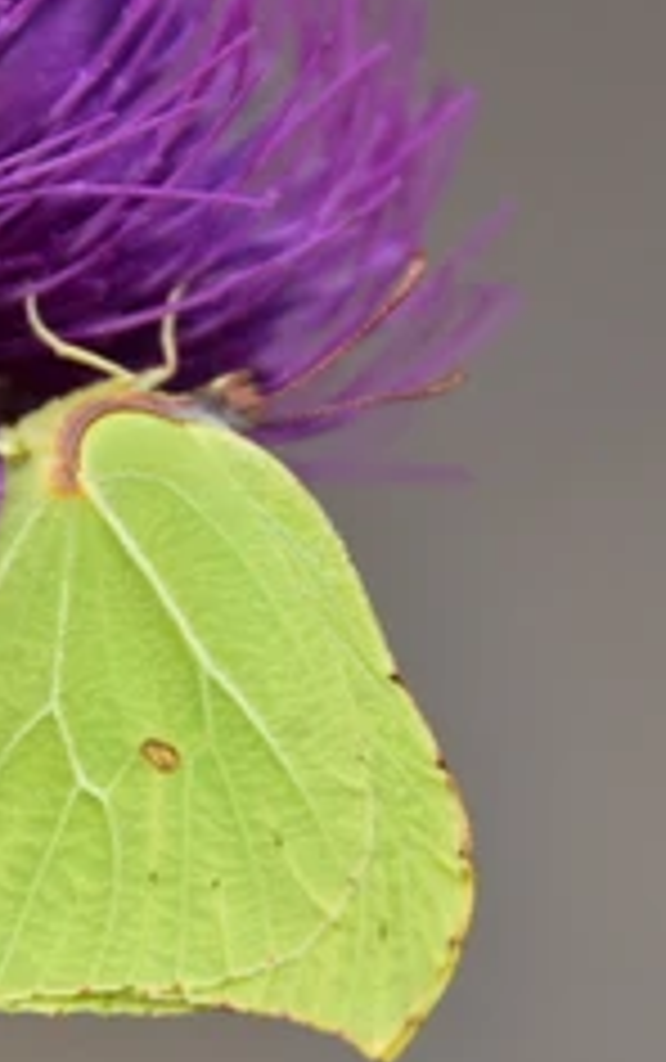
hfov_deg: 1.0
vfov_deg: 1.5
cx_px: 68
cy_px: 486
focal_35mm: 1366
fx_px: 39574
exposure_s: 1/500
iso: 220
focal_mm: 330
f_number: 6.3
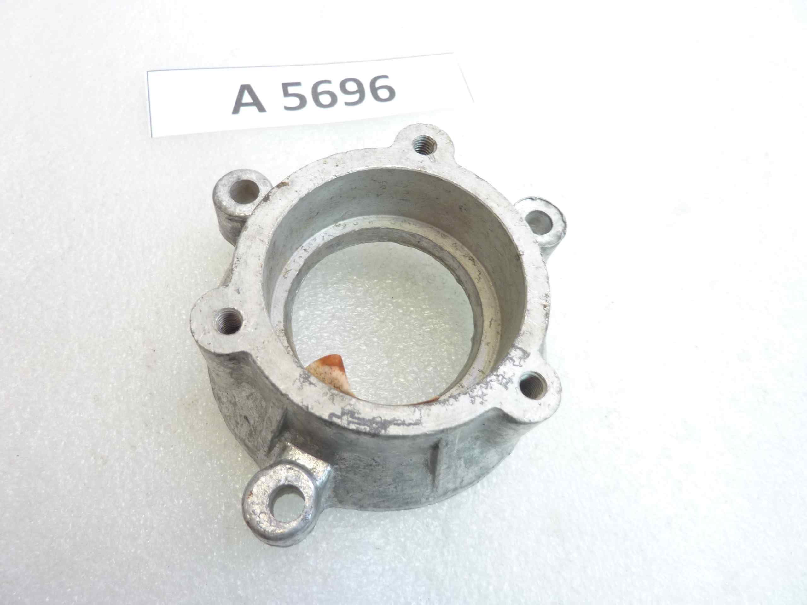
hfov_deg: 69.4
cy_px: 302
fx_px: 583
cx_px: 404
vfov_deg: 54.9
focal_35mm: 25
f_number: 3.3
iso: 80
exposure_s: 1/13
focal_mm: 4.1
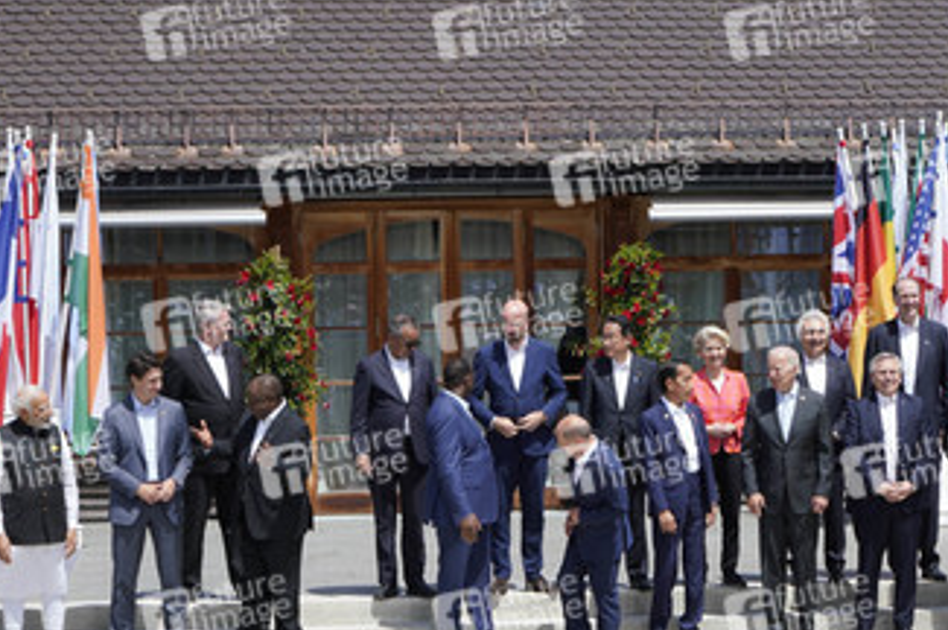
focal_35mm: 97
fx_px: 2552
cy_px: 391
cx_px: 547
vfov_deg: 14.1
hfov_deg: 21.0
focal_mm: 70
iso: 400
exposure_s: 1/400
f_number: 13
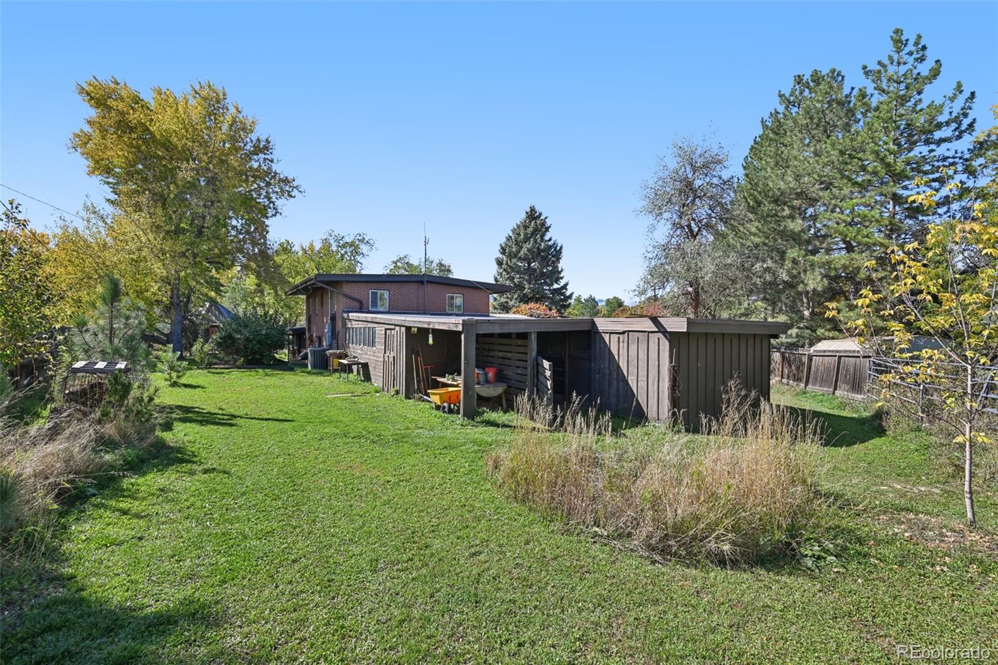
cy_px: 332
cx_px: 499
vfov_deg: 70.4
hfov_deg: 93.3
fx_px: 471
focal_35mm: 17
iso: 64
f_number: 7.1
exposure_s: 1/125
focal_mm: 17
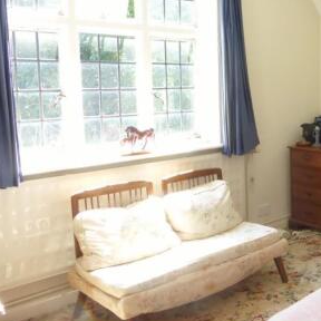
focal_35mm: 43
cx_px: 301
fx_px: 451
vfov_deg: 38.9
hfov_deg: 36.2
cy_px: 116
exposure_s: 1/60
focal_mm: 4.3
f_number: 3.3
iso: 250
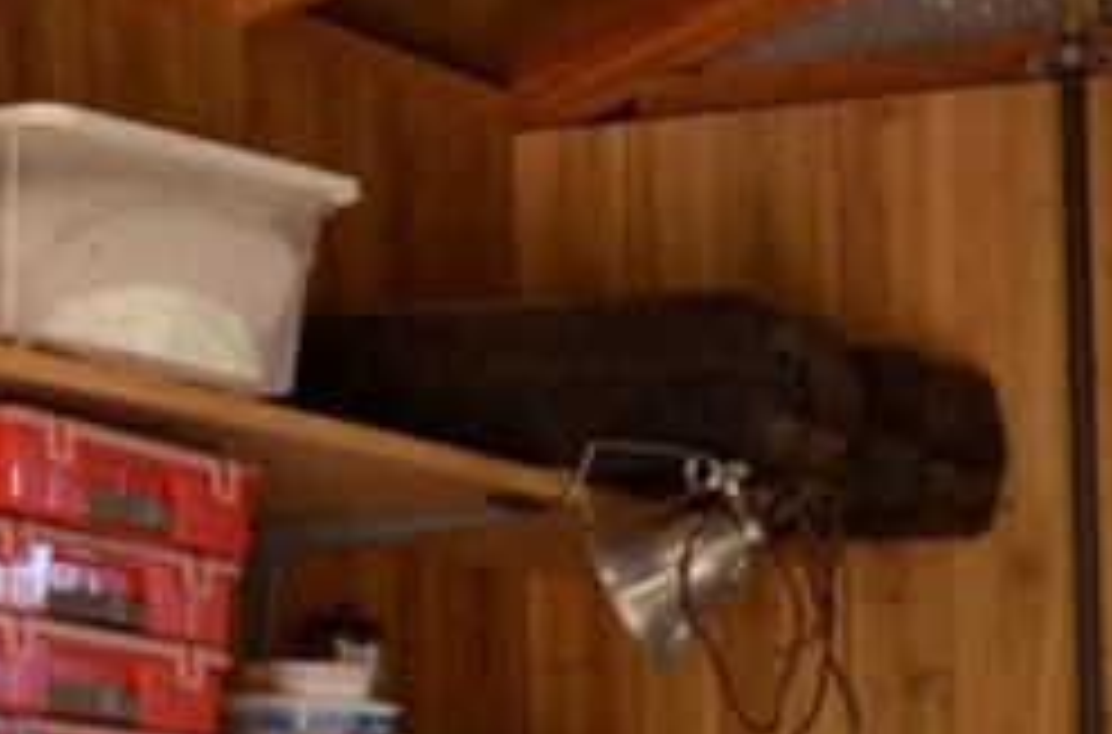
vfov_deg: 7.6
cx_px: 414
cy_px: 1115
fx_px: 5388
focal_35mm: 175
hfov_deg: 11.8
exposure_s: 1/125
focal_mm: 18
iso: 400
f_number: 5.6
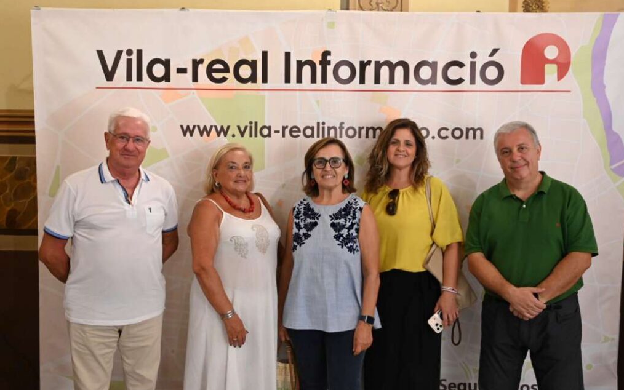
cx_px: 314
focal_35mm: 36
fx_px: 604
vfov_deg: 35.8
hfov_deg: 54.6
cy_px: 202
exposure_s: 1/323
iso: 6400
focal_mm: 34.5
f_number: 4
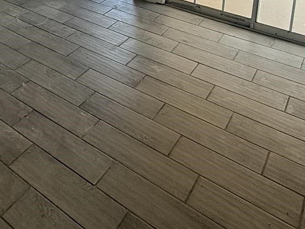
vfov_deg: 26.8
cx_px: 22
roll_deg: +0.1
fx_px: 379
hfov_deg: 40.1
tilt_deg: -9.0
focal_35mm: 43
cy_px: -89
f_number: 2.2
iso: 160
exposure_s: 1/99
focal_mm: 2.22
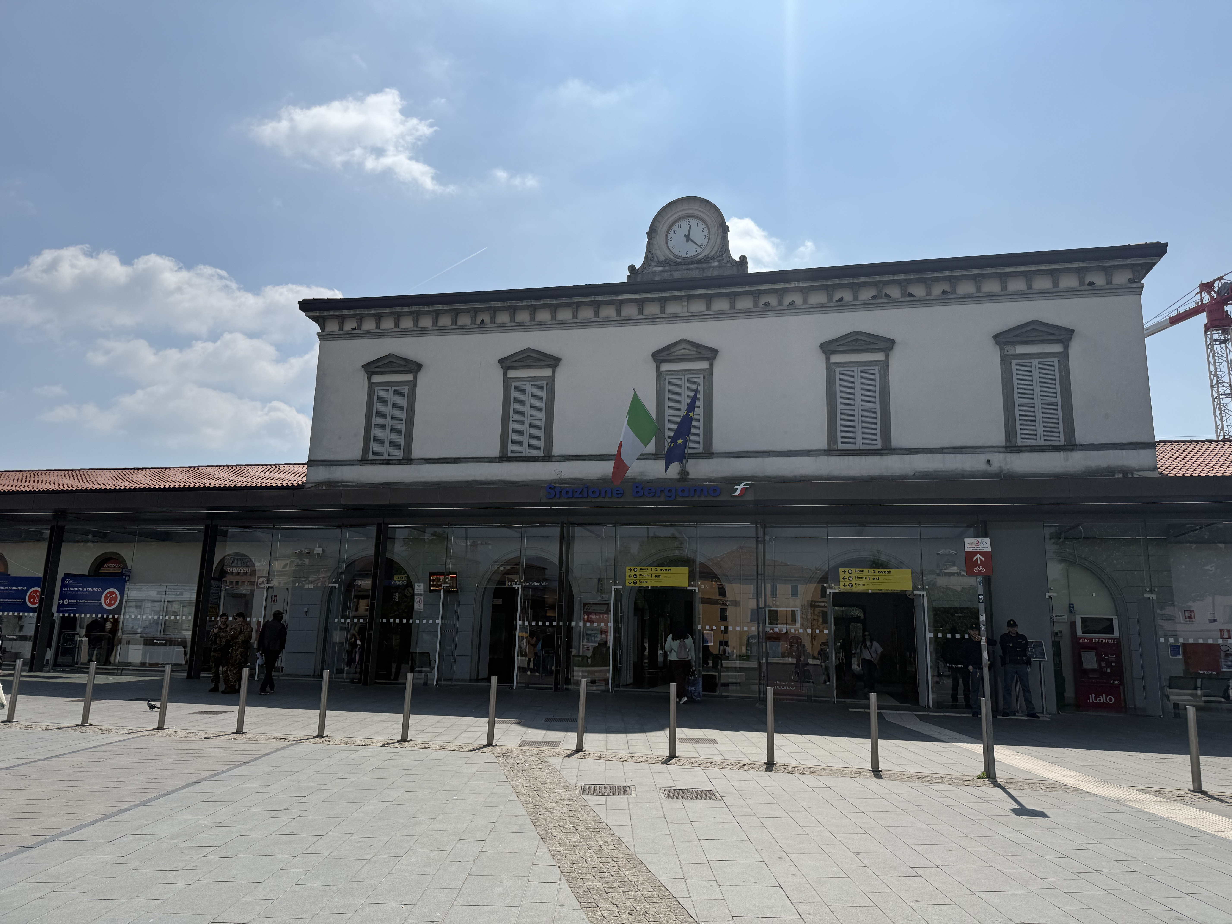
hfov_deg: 71.6
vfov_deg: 56.8
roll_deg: -1.6
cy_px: 462
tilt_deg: +11.9
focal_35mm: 24
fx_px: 854
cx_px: 616
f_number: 1.78
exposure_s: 1/14286
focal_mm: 6.76
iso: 80
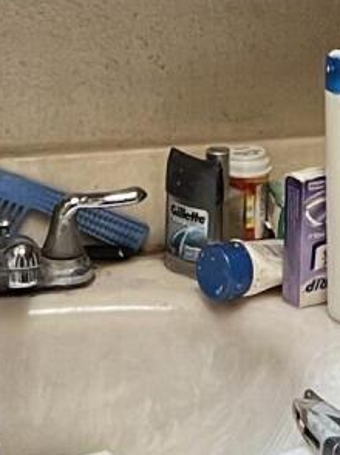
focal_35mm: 177
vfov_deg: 10.8
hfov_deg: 8.3
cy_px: -223
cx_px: 396
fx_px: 2321
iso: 640
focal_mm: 5.7
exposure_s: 1/40
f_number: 1.5
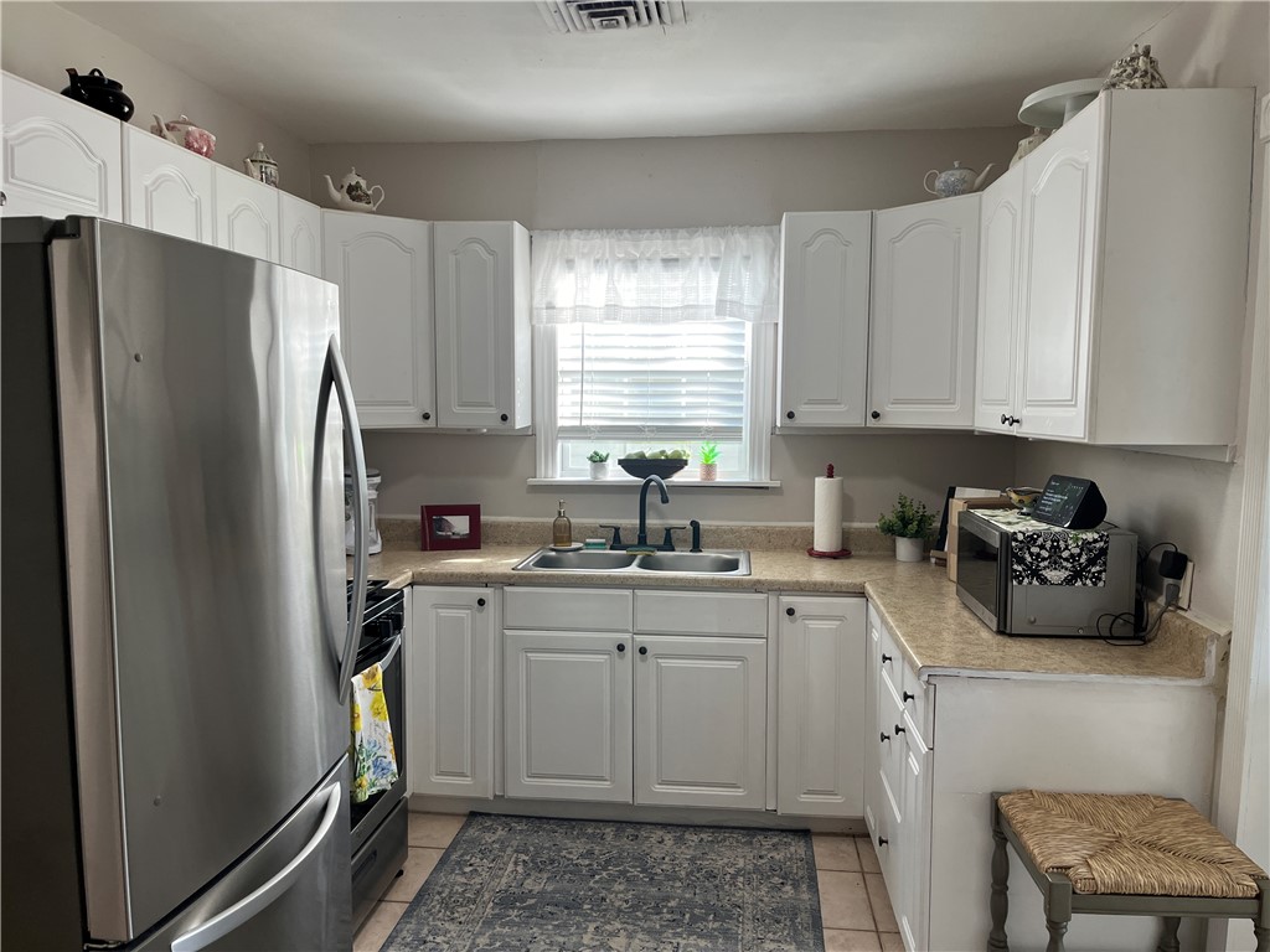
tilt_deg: -5.6
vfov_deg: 53.1
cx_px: 635
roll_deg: -0.3
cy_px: 476
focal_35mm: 26
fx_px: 954
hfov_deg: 67.3
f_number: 1.6
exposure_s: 1/120
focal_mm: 5.1
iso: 100
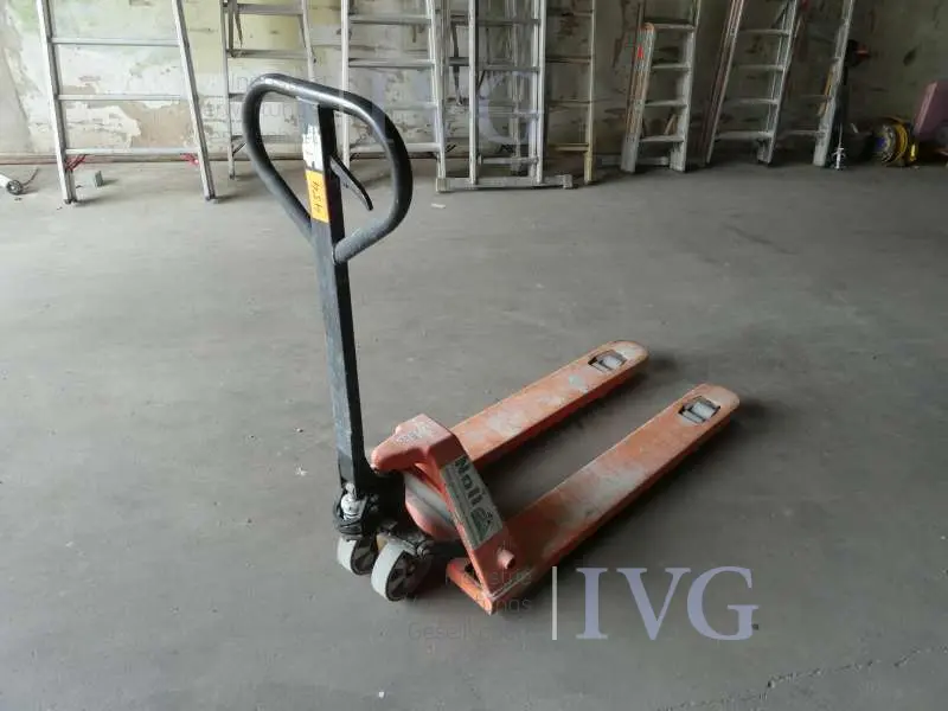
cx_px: 474
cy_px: 356
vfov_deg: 56.8
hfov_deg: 71.6
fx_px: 657
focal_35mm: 24
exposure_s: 1/60
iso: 160
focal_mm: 4.3
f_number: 3.3
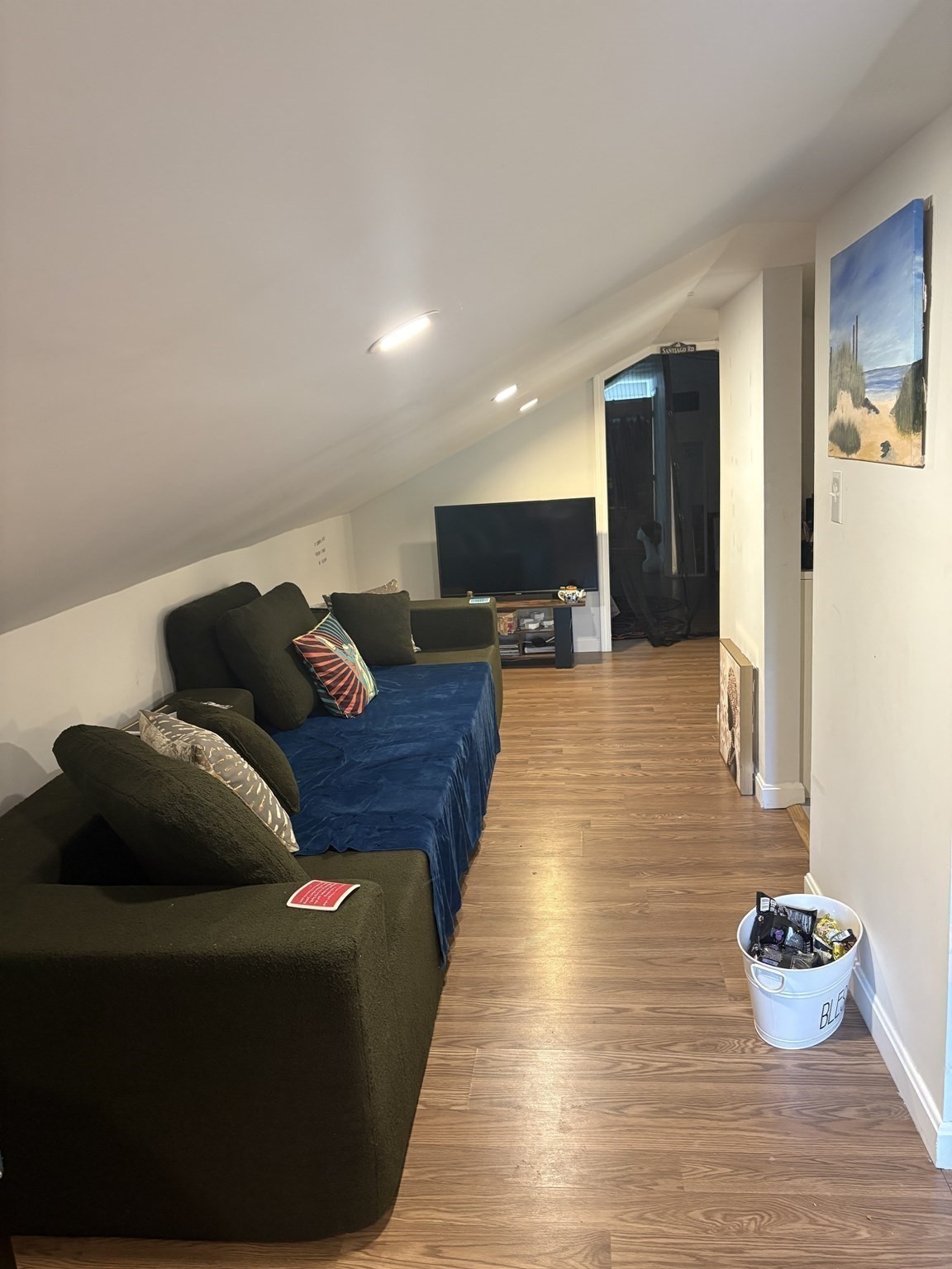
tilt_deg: -10.4
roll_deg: +3.1
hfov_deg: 53.1
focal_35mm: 26
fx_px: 953
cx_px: 476
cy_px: 634
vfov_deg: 67.3
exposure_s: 1/60
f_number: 1.6
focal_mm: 5.96
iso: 250
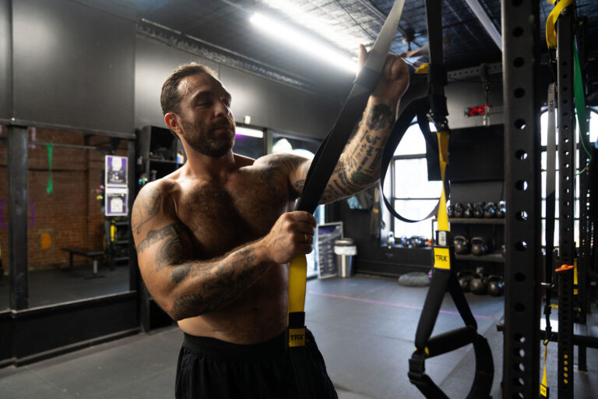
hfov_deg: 73.7
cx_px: 299
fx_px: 399
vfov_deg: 53.1
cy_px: 200
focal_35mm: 24
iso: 2000
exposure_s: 1/100
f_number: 2.8
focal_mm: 24
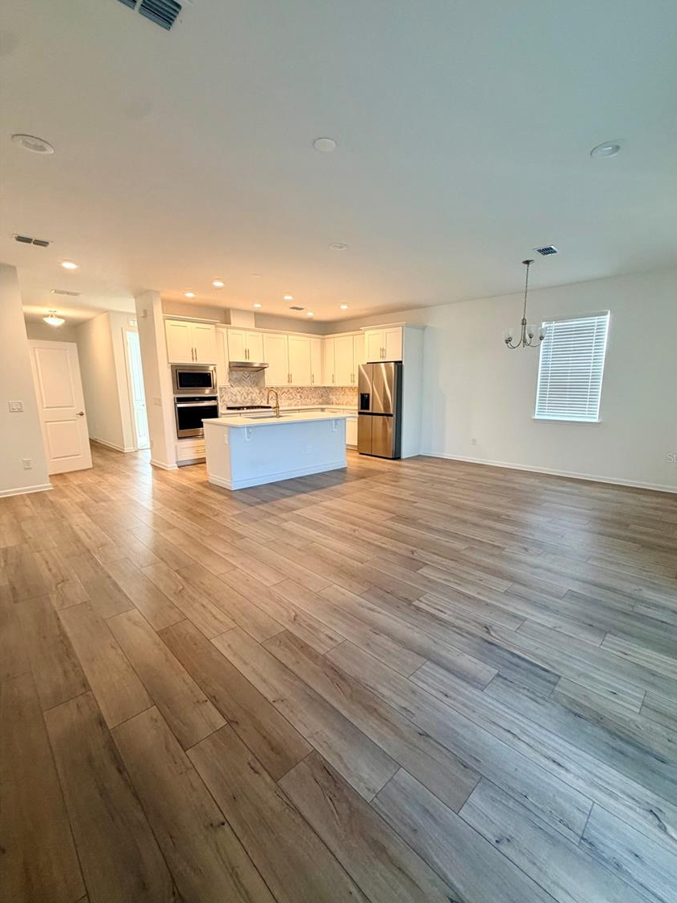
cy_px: 457
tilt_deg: -9.6
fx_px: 391
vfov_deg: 98.2
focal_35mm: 15
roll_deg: -0.5
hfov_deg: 81.6
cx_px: 361
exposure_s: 1/60
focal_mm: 2.22
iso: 200
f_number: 2.2
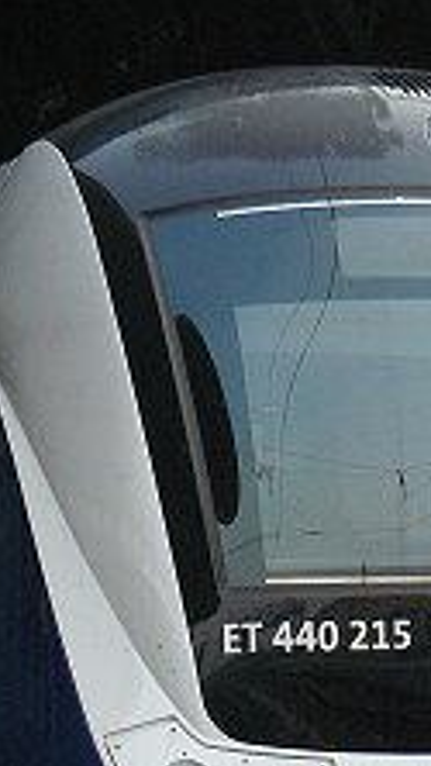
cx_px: 297
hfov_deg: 10.7
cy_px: 625
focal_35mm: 113
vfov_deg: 18.7
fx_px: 2294
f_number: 2.8
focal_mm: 6
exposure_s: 1/400
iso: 200
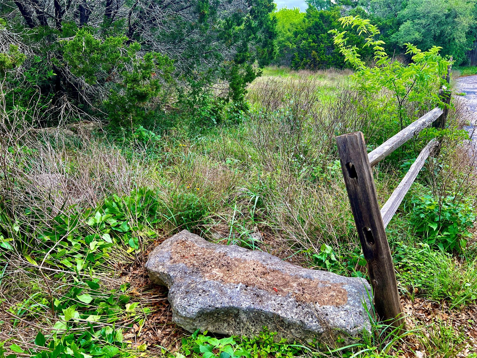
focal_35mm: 26
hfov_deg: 67.3
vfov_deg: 53.1
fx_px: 358
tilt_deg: -20.6
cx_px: 238
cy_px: 179
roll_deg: +2.7
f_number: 1.5
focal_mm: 5.7
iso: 50
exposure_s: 1/490
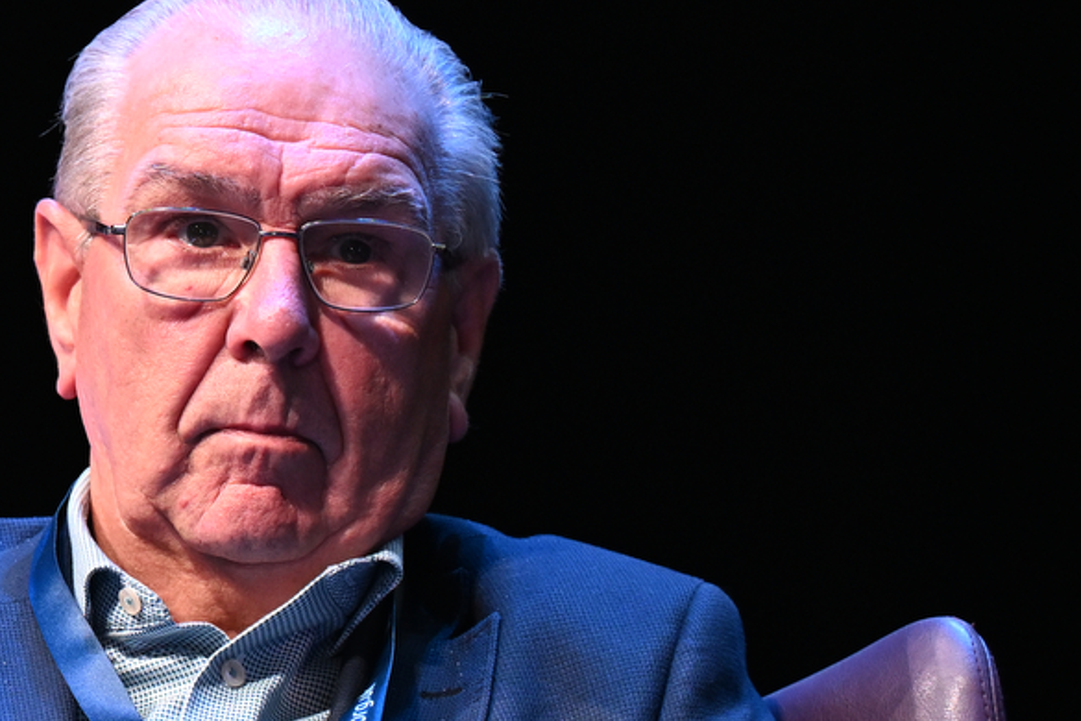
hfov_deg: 5.9
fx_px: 10509
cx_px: 303
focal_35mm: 350
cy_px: 441
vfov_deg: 3.9
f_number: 2.8
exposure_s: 1/200
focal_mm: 200
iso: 1000
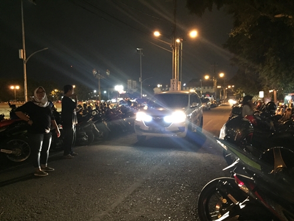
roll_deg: -0.4
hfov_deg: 61.7
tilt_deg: -2.2
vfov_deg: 48.2
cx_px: 147
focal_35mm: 29
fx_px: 246
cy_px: 110
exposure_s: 1/17
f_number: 2.2
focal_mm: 4.15
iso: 800
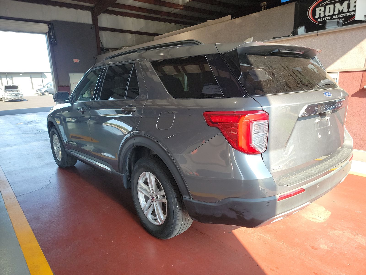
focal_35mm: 24
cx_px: 183
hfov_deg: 71.6
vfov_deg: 56.8
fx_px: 254
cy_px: 138
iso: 50
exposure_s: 1/59
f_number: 1.8
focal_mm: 6.7
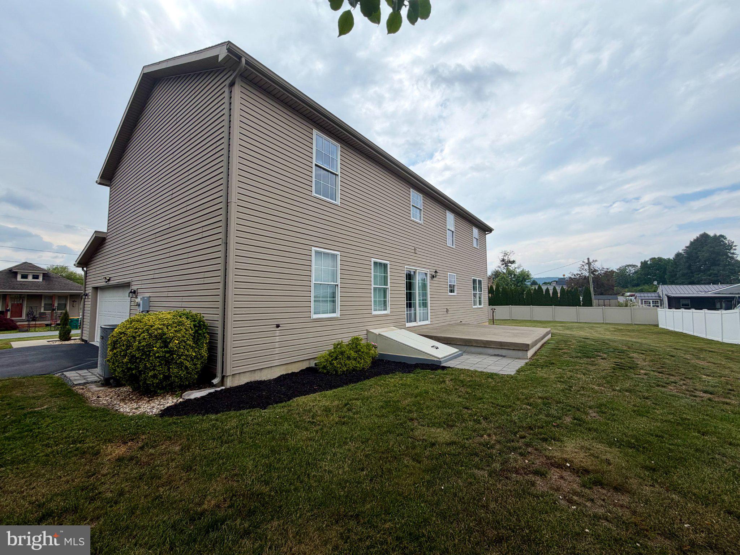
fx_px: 299
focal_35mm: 14
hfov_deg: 102.1
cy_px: 278
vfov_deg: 85.7
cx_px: 370
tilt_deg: +4.5
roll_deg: -0.1
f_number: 2.2
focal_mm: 2.22
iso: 20
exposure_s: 1/830
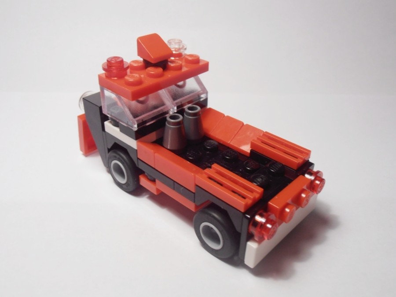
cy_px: 148
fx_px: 423
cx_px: 198
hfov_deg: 50.1
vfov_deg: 38.7
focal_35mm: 37
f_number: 3.9
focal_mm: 6.61
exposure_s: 1/40
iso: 80
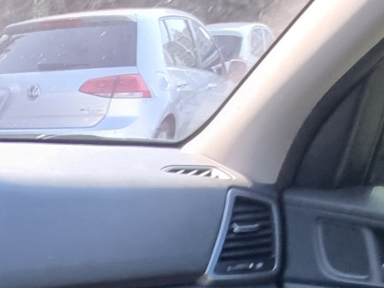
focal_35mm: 57
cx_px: -238
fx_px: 632
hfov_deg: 23.9
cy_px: 508
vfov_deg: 19.6
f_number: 2.2
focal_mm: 2.2
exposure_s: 1/60
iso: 160
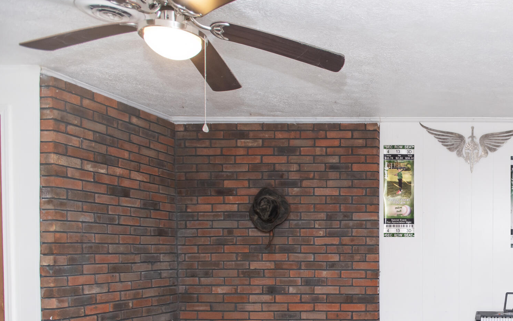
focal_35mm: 35
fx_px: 489
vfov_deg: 34.6
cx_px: 504
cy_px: 277
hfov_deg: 46.9
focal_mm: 17
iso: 800
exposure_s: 1/125
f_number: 4
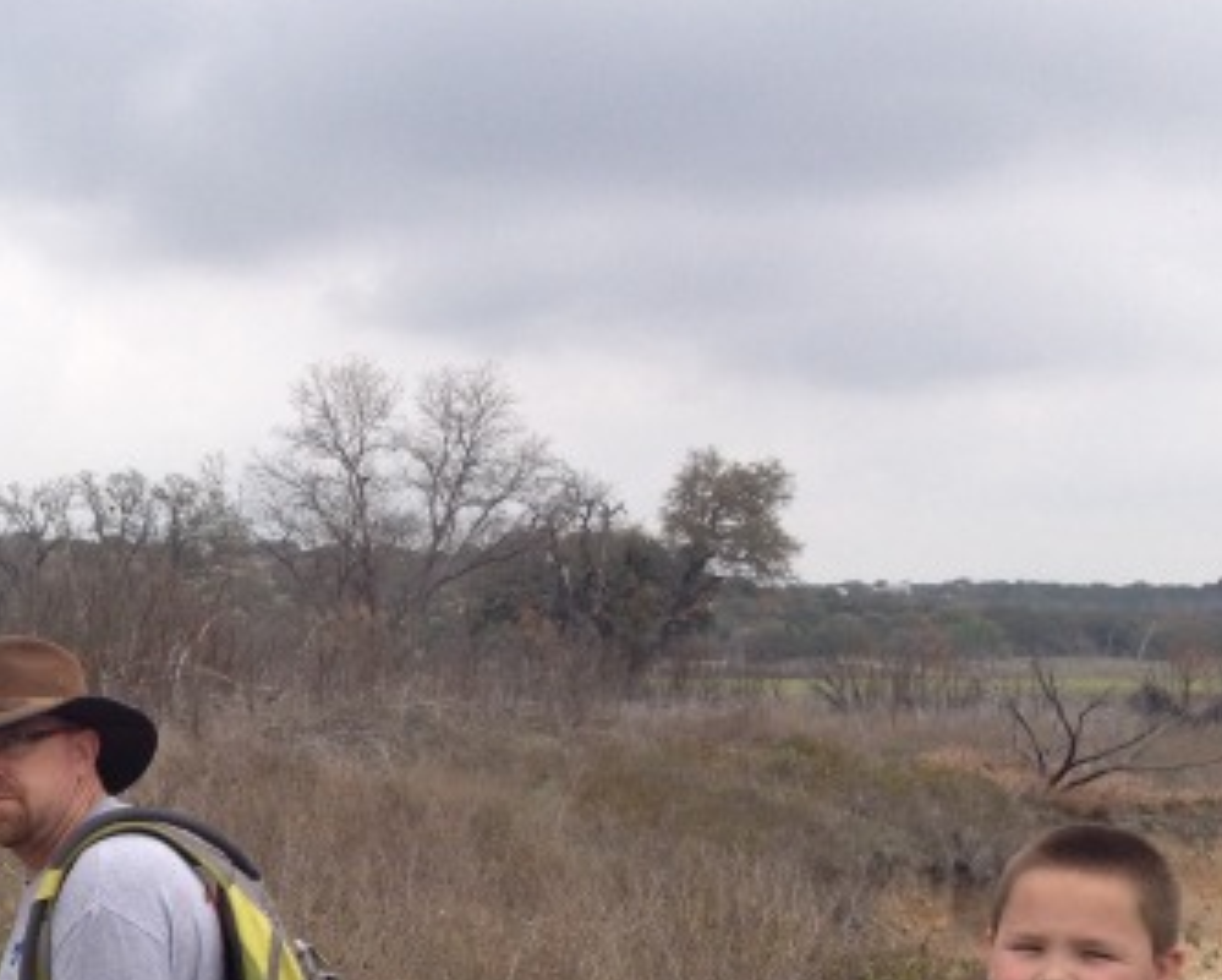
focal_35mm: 82
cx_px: -66
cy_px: 1017
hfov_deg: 22.2
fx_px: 2968
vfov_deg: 18.2
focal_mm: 4.28
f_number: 2.4
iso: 50
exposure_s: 1/778
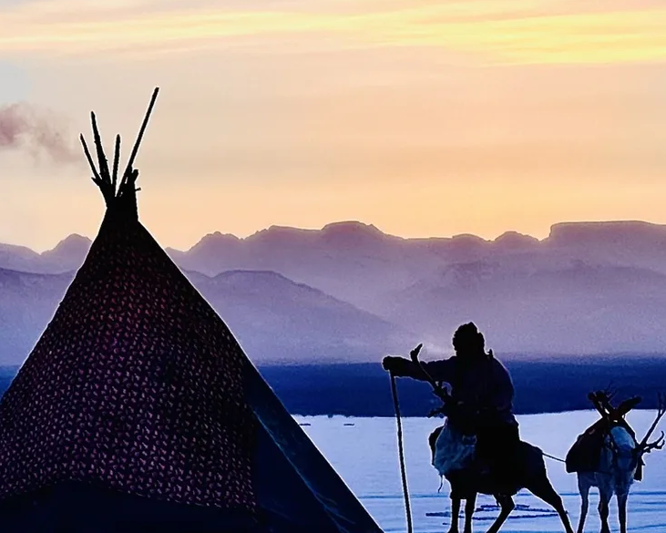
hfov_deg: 15.6
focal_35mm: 123
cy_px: 281
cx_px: 305
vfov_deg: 12.5
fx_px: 2425
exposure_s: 1/1923
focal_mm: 6.76
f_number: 1.78
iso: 64
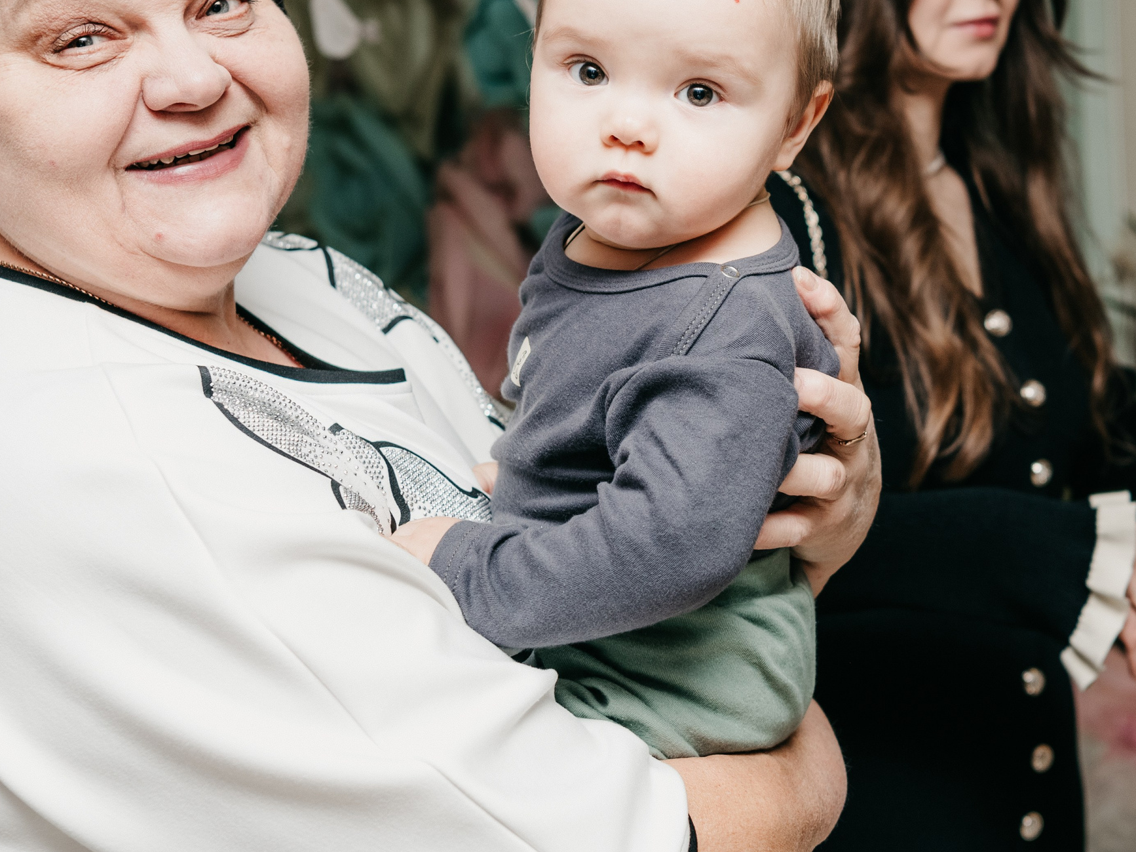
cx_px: 672
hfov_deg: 25.0
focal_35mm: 78
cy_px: 221
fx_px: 2559
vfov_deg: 18.8
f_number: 4
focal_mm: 42
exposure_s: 1/160
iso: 160
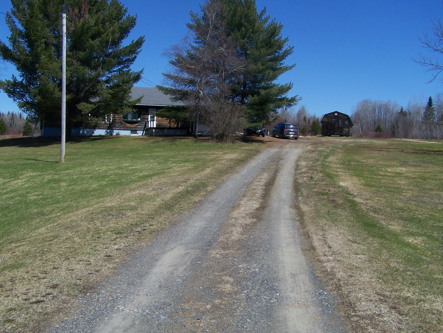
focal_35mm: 39
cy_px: 170
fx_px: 499
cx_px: 217
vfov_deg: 36.9
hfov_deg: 47.8
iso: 80
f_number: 5.6
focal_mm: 6.3
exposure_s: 1/800
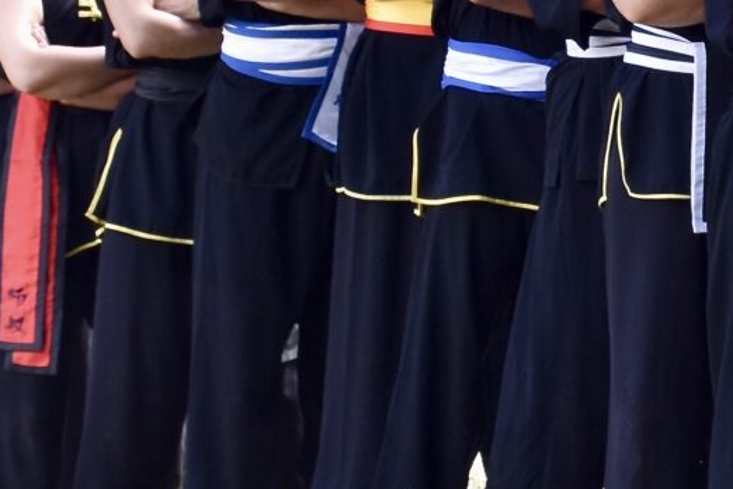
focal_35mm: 147
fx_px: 2993
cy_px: -26
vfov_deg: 9.3
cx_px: 1036
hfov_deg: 13.3
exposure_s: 1/160
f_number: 6.3
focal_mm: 20
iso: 400
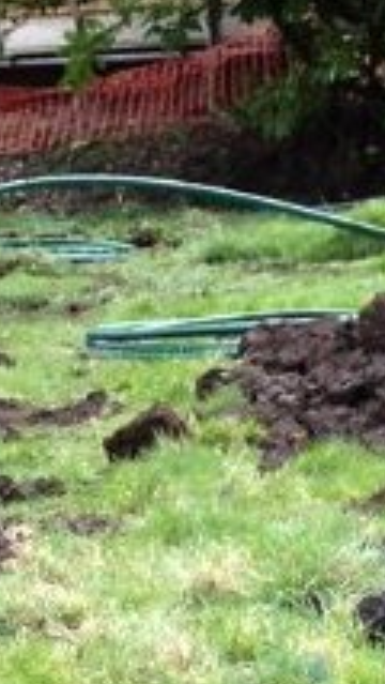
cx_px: -199
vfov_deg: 9.6
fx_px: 3680
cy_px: 1574
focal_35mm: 203
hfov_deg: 5.9
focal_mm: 4.12
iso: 50
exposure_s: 1/43
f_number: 2.4
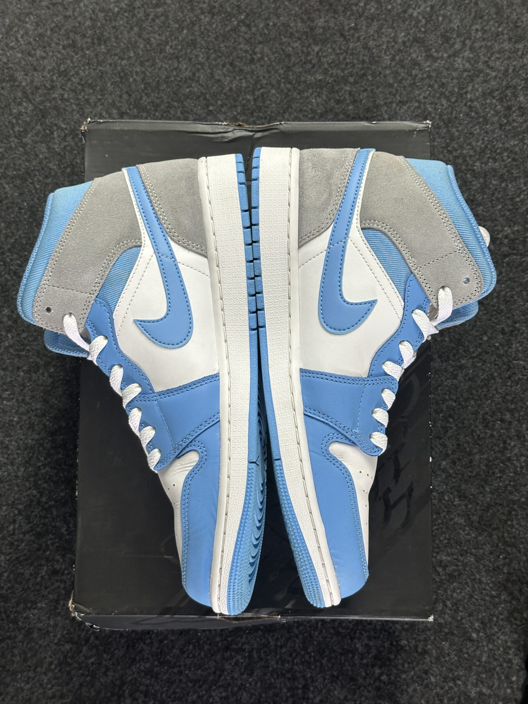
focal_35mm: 49
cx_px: 261
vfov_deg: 38.9
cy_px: 354
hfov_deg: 29.7
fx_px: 997
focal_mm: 6.86
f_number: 1.78
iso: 160
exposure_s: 1/50
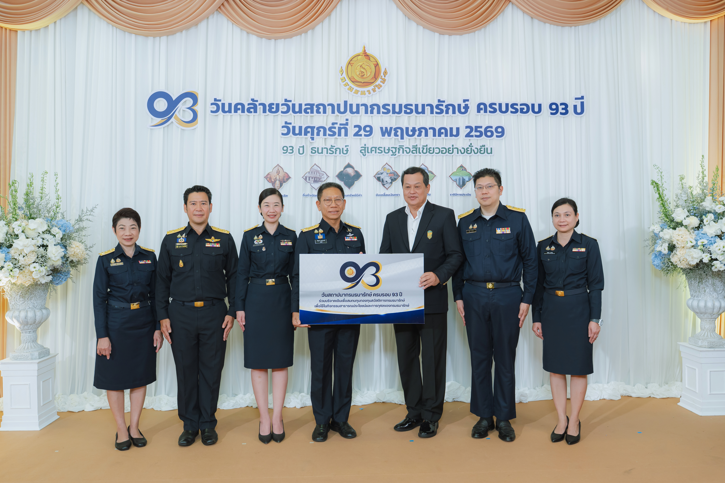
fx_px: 564
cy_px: 242
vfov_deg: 46.4
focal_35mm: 28
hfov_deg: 65.5
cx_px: 362
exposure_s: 1/125
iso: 500
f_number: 4.5
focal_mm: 28
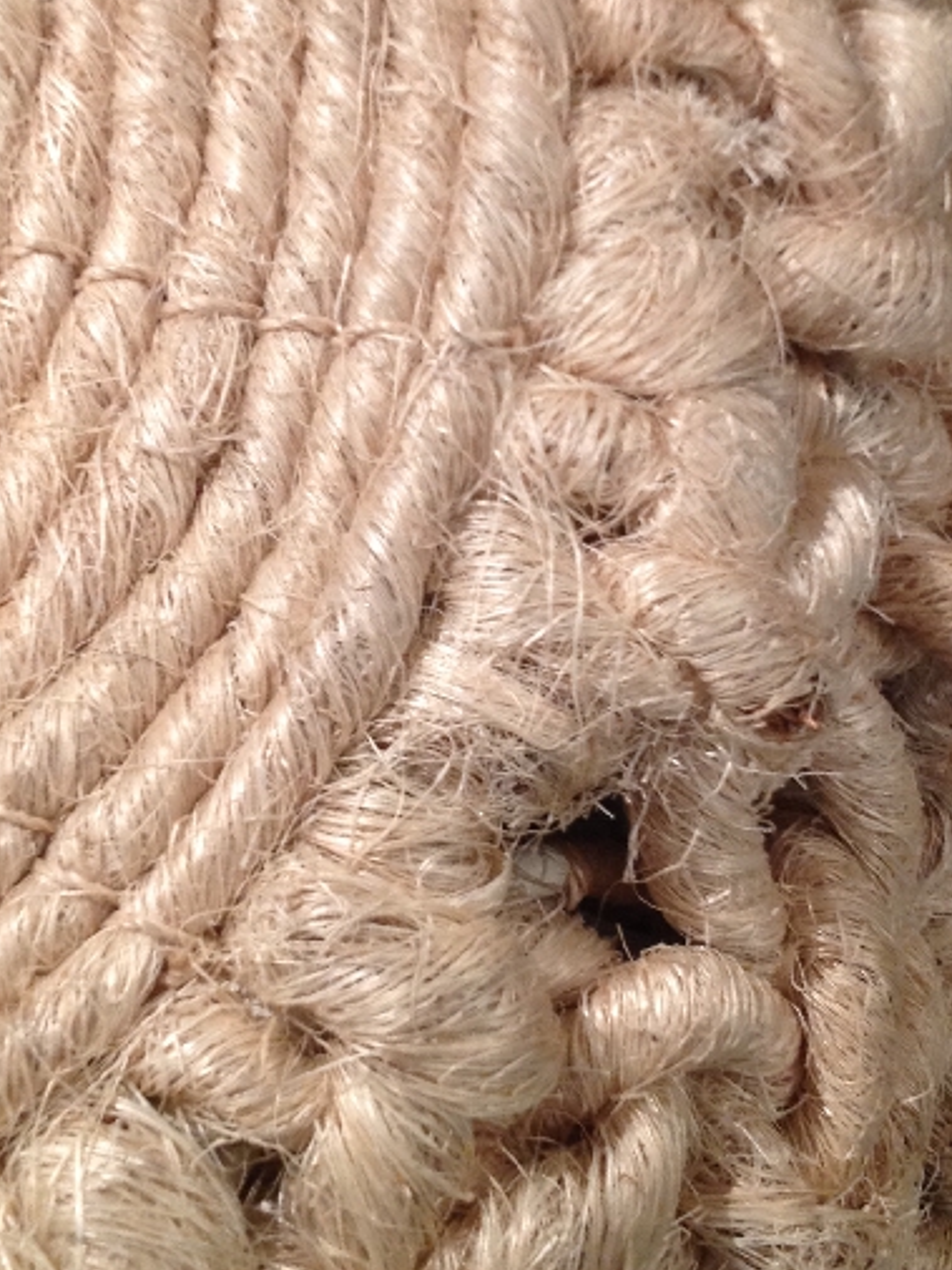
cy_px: 428
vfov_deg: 27.2
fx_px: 2602
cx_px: 502
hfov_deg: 20.7
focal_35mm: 71
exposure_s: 1/20
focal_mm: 4.28
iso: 100
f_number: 2.4
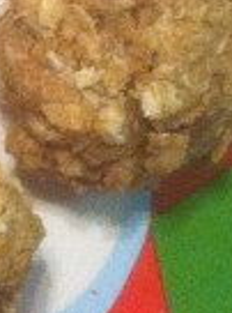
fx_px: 2374
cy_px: -373
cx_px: -214
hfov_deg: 5.5
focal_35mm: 264
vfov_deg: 7.2
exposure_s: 1/15
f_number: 2.8
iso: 250
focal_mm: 3.85
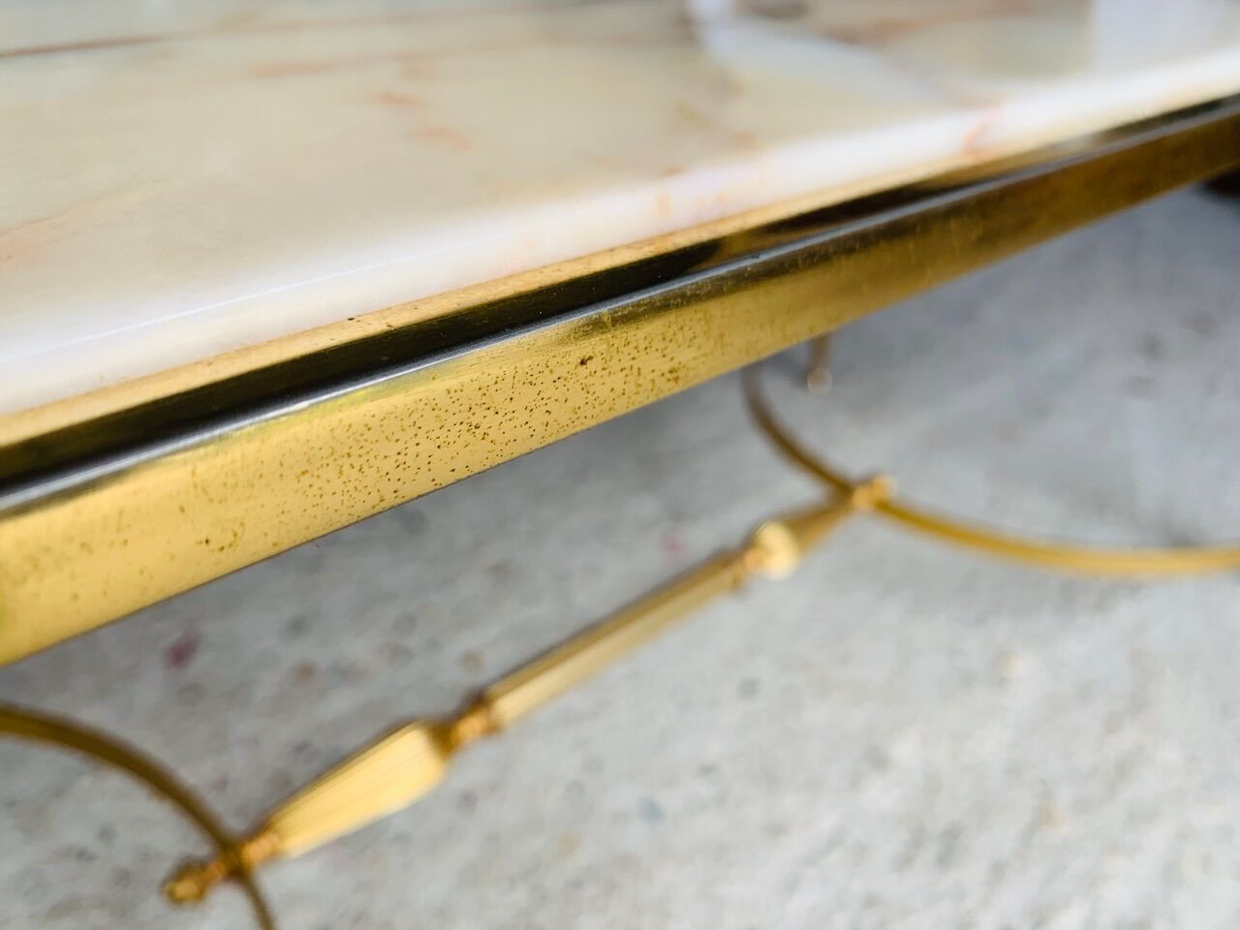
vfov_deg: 53.1
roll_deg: -3.2
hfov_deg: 67.3
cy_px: 465
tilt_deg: -30.4
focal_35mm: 26
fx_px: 931
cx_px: 620
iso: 25
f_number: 1.8
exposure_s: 1/156
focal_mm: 4.25
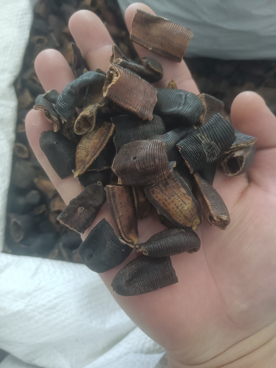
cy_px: 184
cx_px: 138
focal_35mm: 26
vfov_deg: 67.3
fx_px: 276
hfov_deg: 53.1
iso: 2031
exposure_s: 1/120
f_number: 1.8
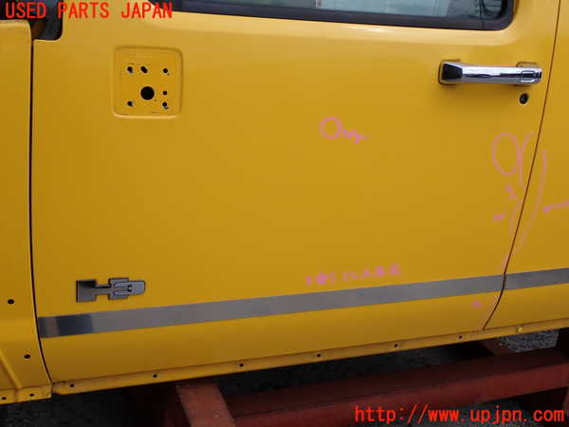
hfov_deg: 45.8
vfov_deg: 35.1
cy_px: 214
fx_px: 674
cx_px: 284
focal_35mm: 41
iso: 100
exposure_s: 1/800
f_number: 4
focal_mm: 7.31
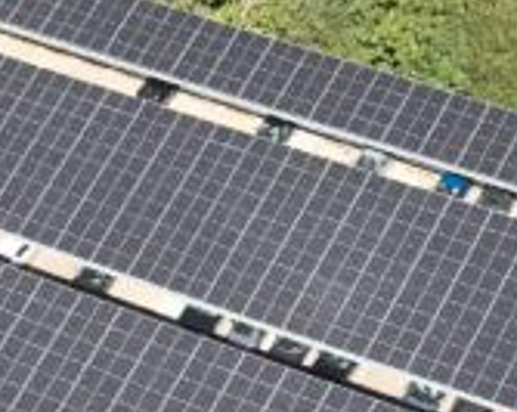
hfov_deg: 17.1
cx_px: -74
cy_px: 641
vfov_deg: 13.3
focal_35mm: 108
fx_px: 1650
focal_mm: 4.4
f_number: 2.8
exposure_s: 1/640
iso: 100
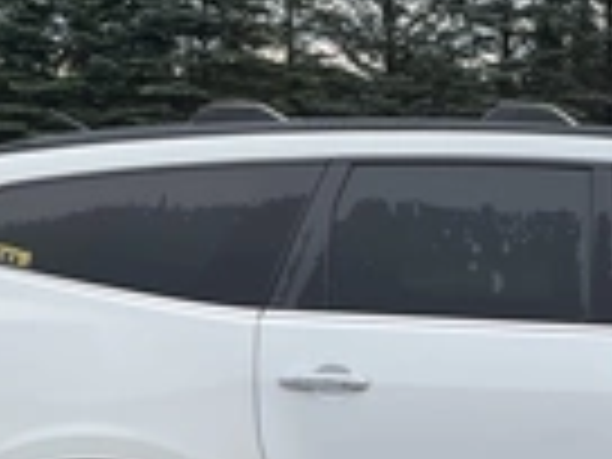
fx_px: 1503
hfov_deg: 22.1
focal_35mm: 85
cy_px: 414
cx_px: 630
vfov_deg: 17.1
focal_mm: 3
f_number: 1.8
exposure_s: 1/997
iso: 25
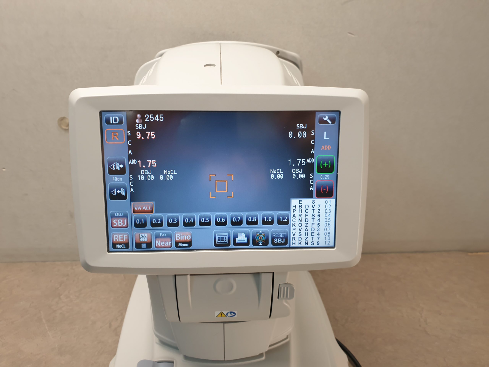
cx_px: 244
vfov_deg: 53.1
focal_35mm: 26
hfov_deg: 67.3
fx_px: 367
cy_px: 184
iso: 64
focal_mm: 4.3
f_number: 2.4
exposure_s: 1/50
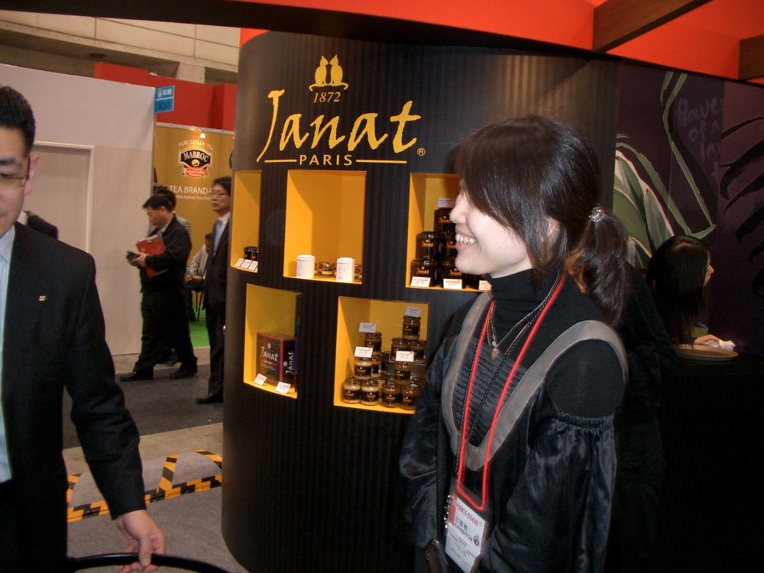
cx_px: 382
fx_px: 772
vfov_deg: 40.7
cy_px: 286
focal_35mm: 35
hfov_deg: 52.6
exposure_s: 1/40
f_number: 2.6
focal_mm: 5.8
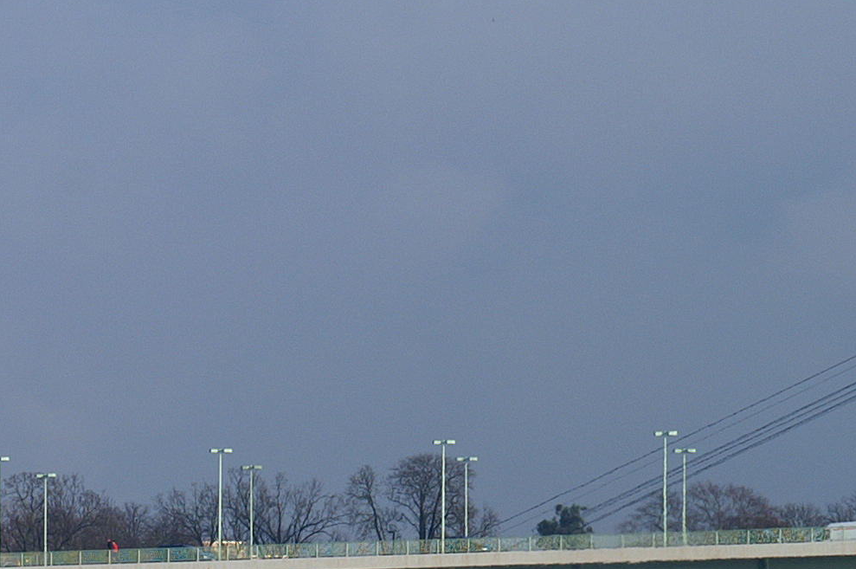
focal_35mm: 502
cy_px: 537
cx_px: -334
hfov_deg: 4.1
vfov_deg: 2.7
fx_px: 11923
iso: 100
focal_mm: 110
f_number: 11
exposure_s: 1/160
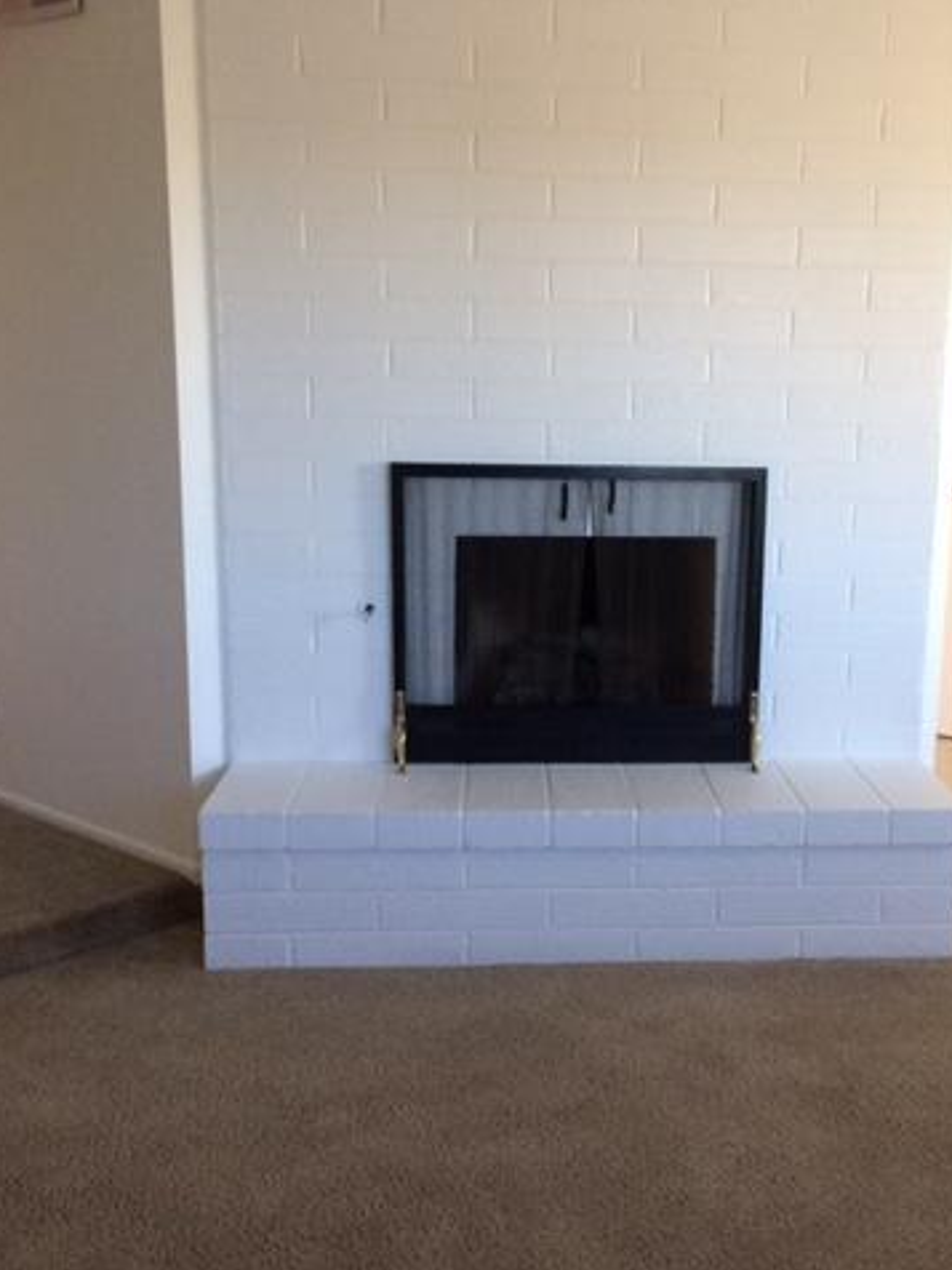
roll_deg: +0.6
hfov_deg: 36.5
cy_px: 632
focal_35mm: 39
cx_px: 624
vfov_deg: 47.9
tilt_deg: -10.9
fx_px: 1430
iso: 125
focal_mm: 4.15
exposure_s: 1/30
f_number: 2.2
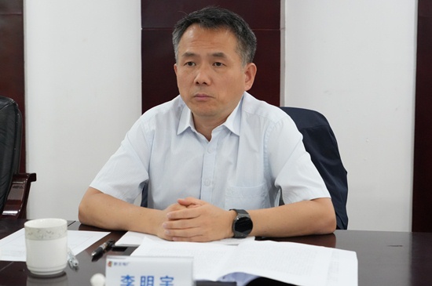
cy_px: 143
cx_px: 216
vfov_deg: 20.0
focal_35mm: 68
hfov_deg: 29.7
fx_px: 815
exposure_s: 1/250
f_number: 5.6
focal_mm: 68
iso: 8000
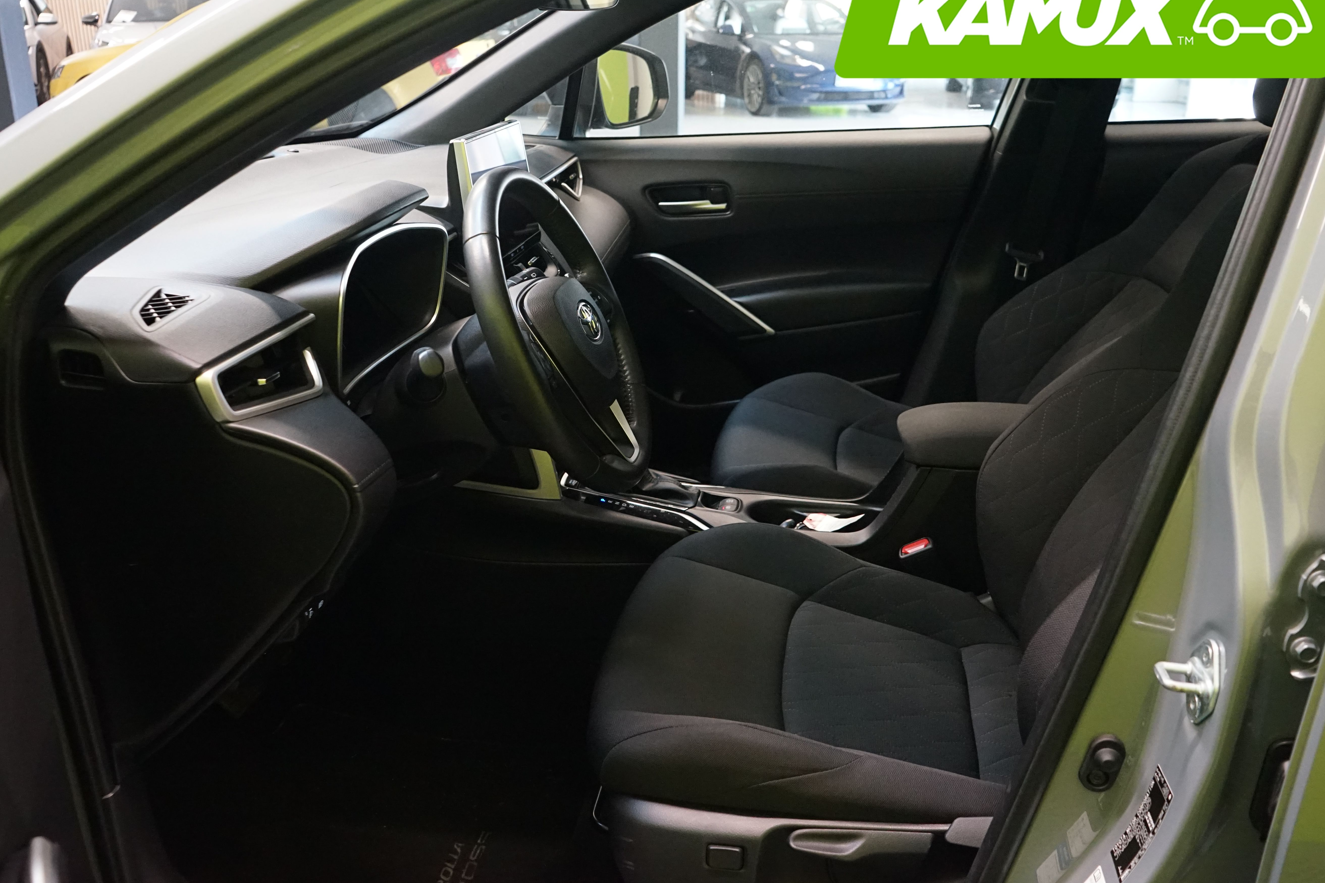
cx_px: 644
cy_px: 404
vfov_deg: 41.1
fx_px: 1178
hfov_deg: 58.7
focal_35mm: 32
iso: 5000
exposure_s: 1/30
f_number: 6.3
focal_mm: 28
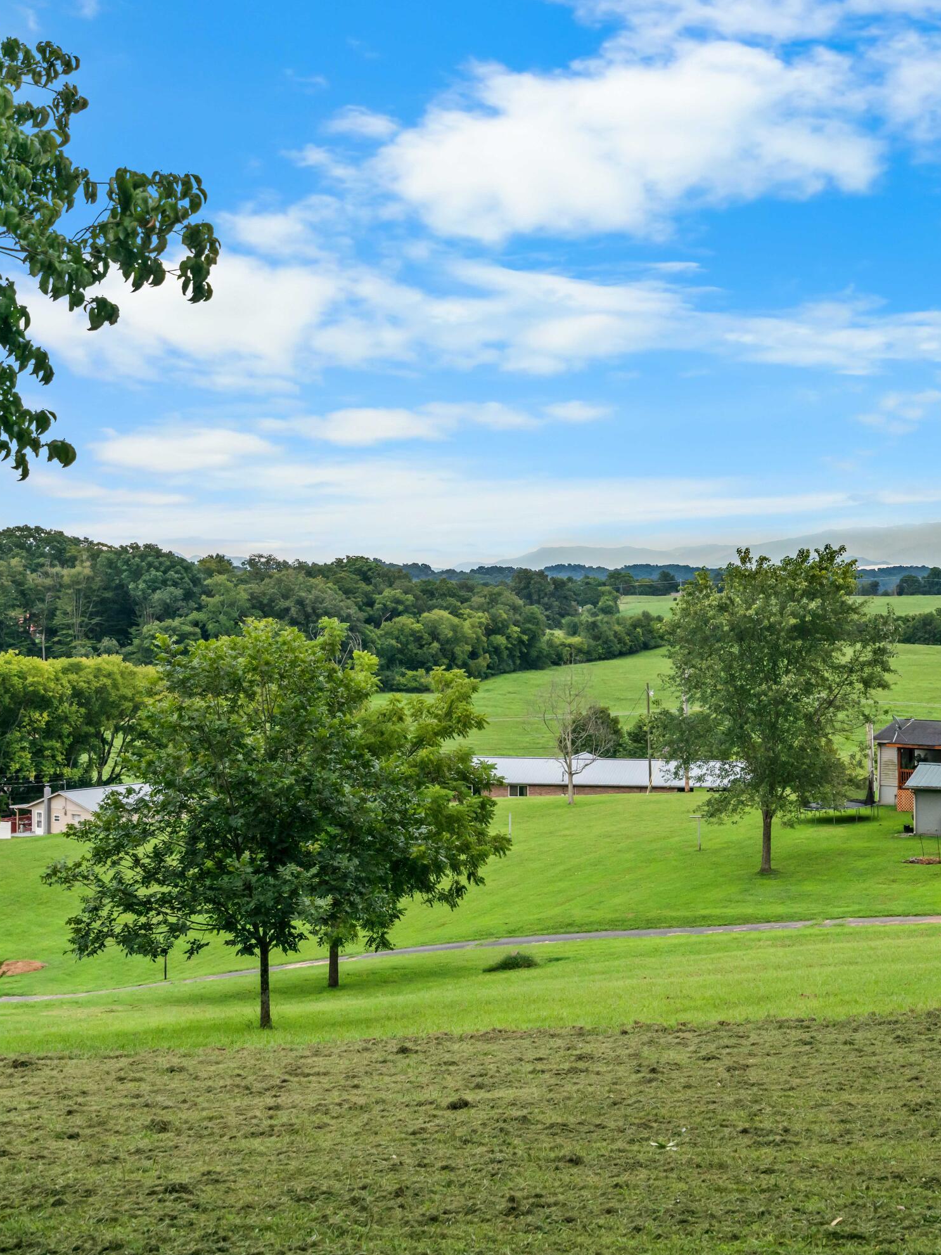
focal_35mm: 51
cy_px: 624
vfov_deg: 37.5
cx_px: 677
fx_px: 1849
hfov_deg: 28.2
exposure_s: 1/1000
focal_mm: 35
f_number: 6.3
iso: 800
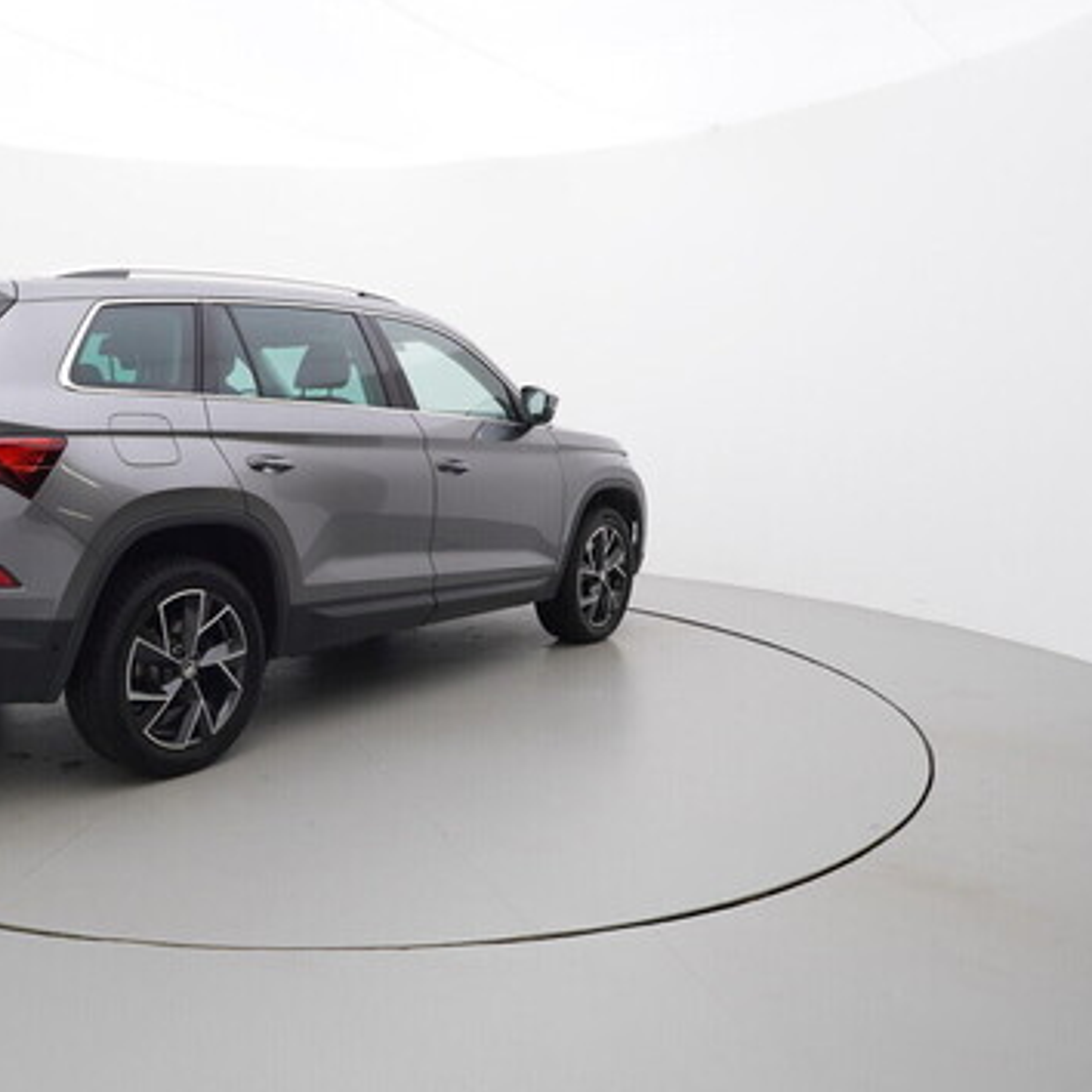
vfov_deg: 54.6
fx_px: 1059
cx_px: 273
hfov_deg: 52.2
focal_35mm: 30
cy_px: 551
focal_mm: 15
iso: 200
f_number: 5
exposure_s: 1/80
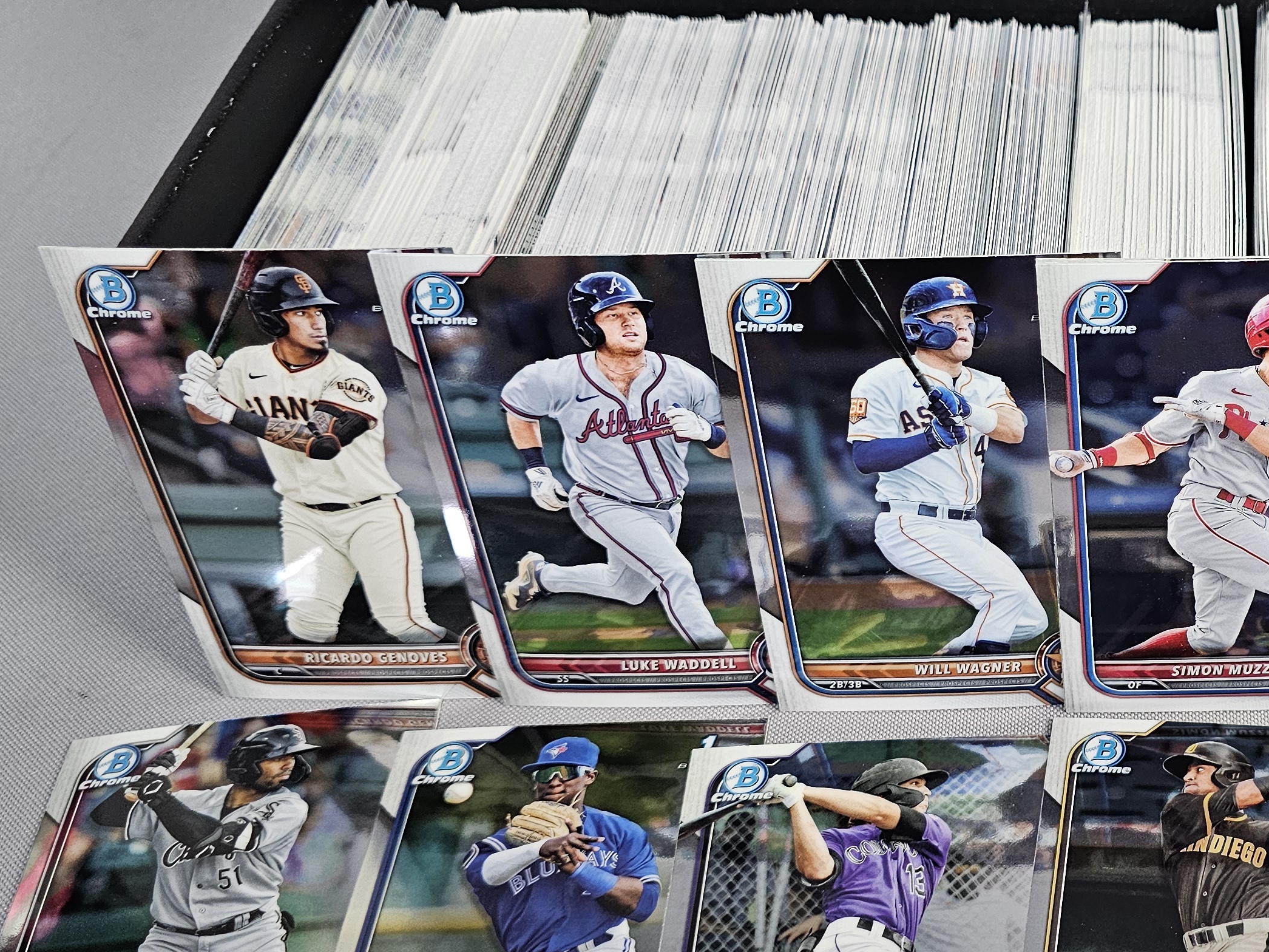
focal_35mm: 44
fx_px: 1613
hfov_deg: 39.7
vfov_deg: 32.9
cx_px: 1154
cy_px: 493
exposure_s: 1/120
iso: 320
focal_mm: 6.3
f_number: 1.7
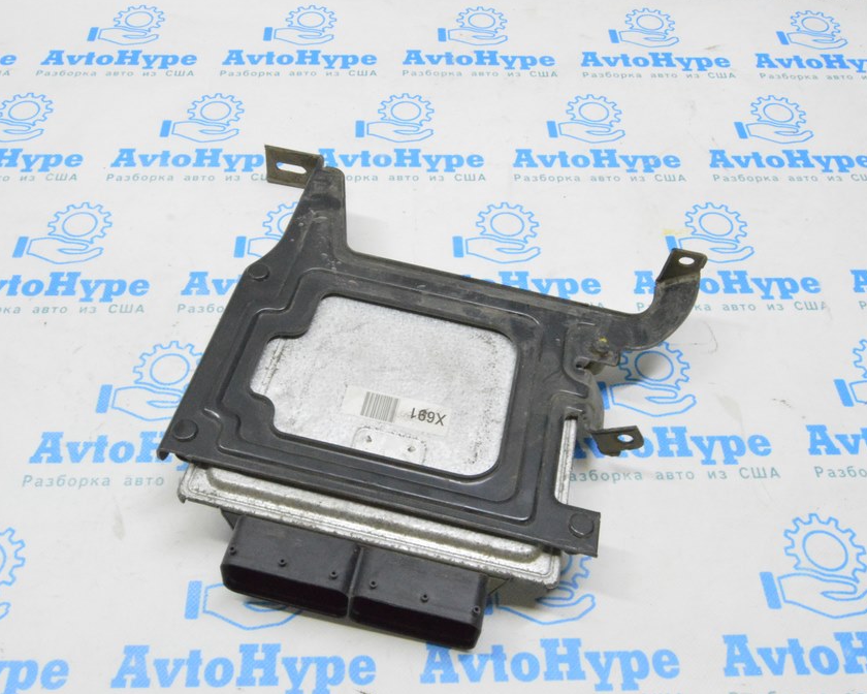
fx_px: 836
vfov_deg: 45.1
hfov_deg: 54.8
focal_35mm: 33
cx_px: 411
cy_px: 345
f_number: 20
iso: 6400
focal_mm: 19
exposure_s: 1/15
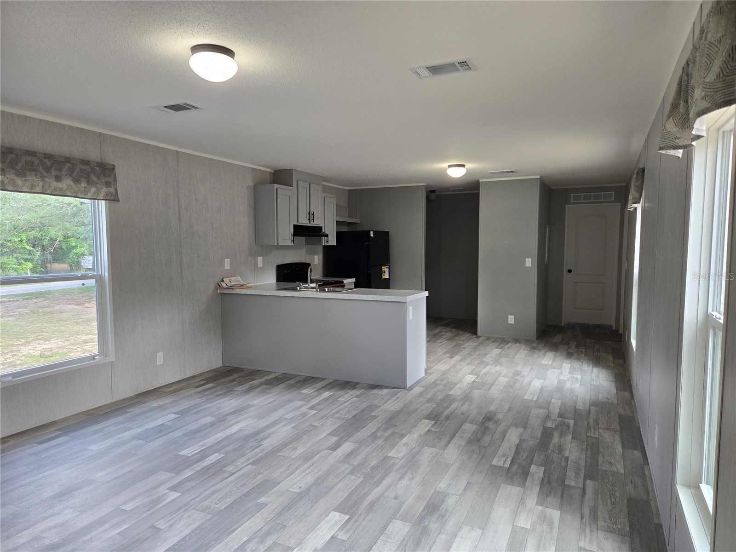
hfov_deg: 73.9
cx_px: 368
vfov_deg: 58.9
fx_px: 489
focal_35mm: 23
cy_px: 276
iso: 80
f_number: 1.8
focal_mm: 5.4
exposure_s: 1/120
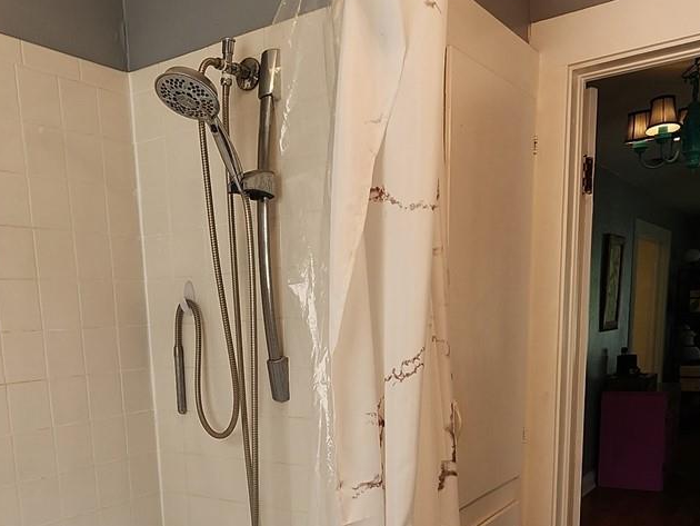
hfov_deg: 54.6
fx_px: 668
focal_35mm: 33
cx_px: 254
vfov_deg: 39.9
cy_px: 472
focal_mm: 2.2
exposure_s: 1/120
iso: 50
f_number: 2.2
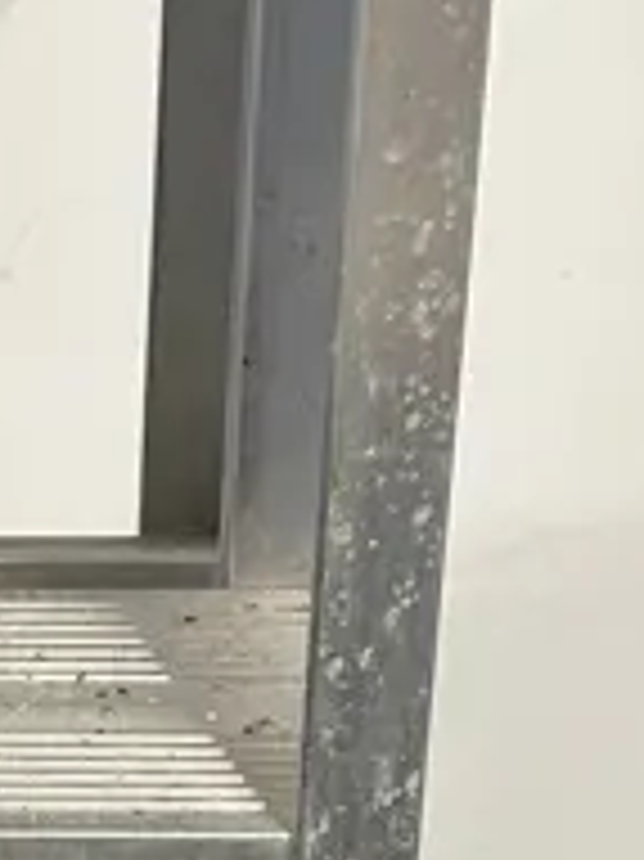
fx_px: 3203
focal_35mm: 129
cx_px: -734
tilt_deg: -26.1
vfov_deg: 15.0
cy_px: 860
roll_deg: +1.6
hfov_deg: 10.4
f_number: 1.78
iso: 160
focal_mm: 6.86
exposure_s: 1/50
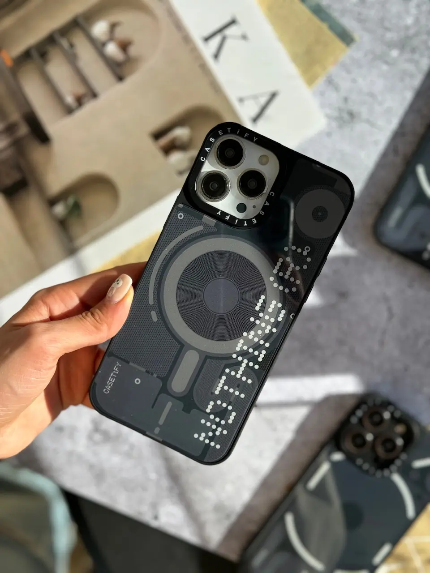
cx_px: 215
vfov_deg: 39.7
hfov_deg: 30.3
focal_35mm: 48
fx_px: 795
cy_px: 286
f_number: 1.78
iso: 64
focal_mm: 6.86
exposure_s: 1/3257
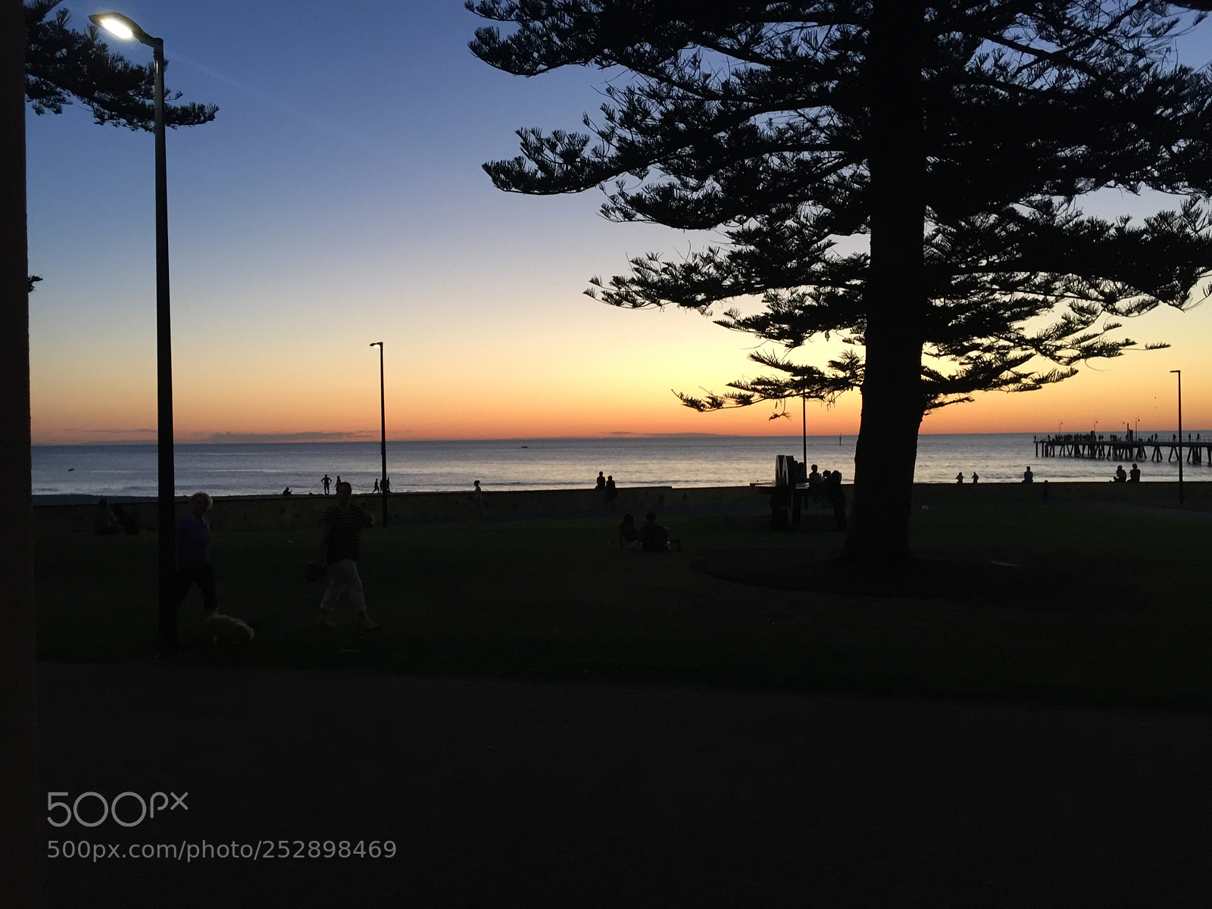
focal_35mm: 29
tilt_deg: -2.7
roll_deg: +1.0
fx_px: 1015
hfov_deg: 61.7
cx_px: 606
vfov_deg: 48.2
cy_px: 454
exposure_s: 1/30
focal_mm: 4.15
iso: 40
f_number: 2.2
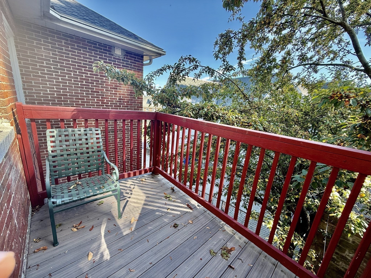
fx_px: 150
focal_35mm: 14
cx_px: 186
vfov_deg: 85.7
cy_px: 139
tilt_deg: -14.4
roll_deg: -4.9
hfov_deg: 102.1
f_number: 2.2
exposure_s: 1/114
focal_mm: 2.22
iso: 64
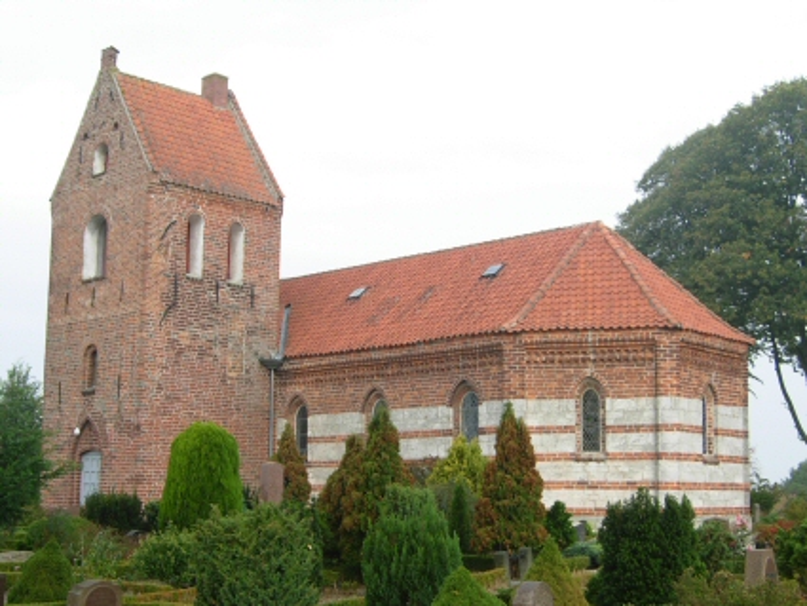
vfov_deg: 39.7
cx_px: 404
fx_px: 840
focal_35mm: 36
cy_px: 303
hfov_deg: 51.3
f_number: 3.8
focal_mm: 7.5
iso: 50
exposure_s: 1/128
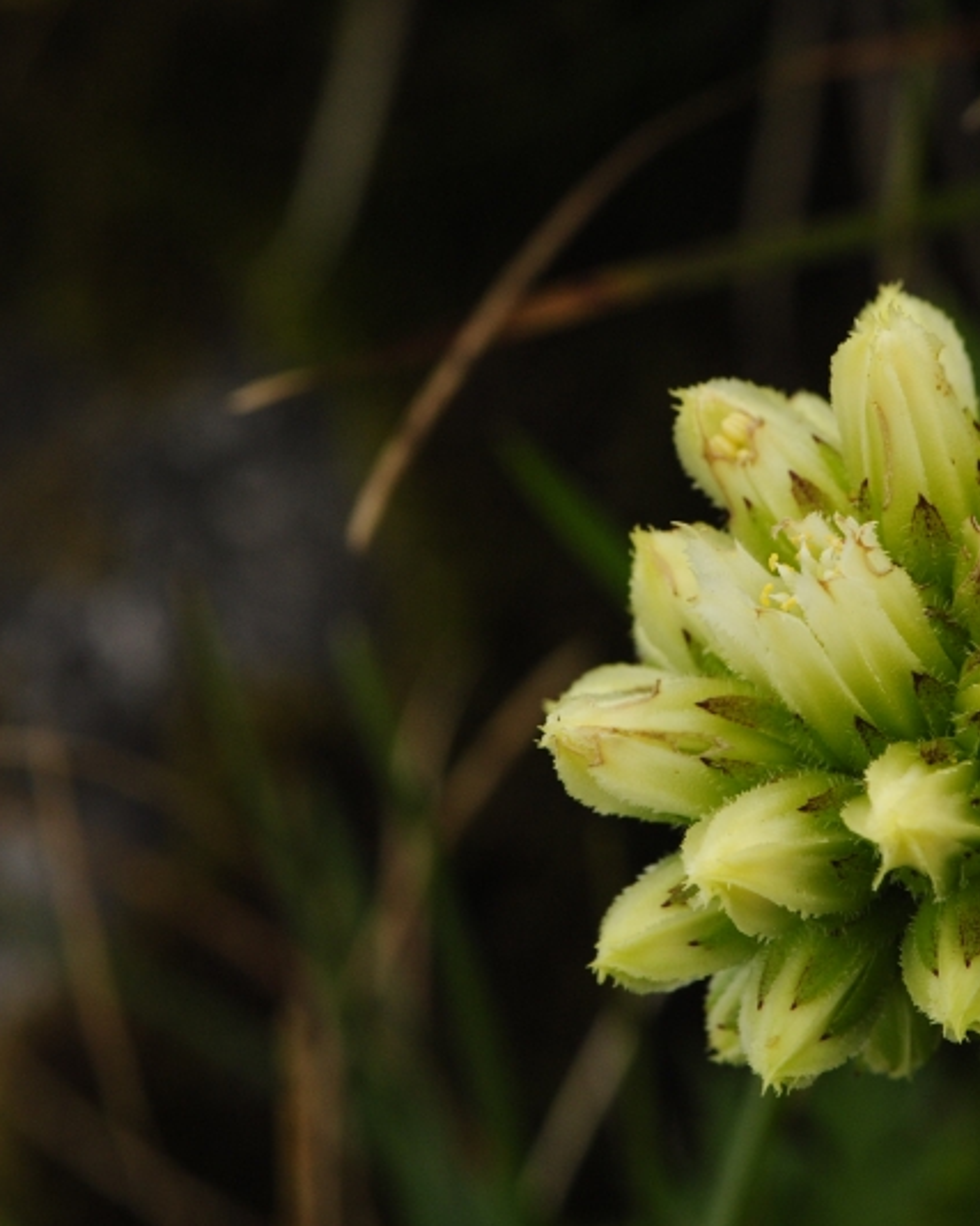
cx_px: 599
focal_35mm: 180
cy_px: 613
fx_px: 6517
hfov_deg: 8.6
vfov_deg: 10.7
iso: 400
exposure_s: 1/250
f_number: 9
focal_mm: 85
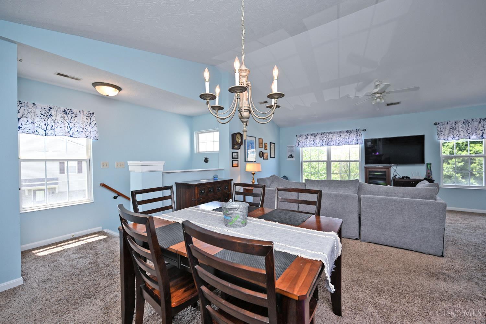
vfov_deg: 81.2
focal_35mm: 14
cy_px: 162
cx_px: 243
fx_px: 189
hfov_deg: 104.3
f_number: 5
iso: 200
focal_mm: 14
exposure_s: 1/100
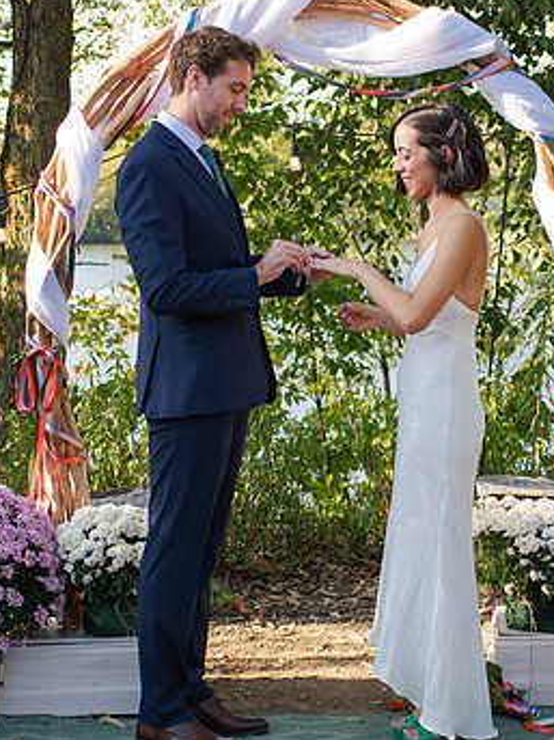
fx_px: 1730
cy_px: 406
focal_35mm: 81
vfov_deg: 24.1
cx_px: 382
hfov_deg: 18.1
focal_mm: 35
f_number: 3.2
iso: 220
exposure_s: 1/640
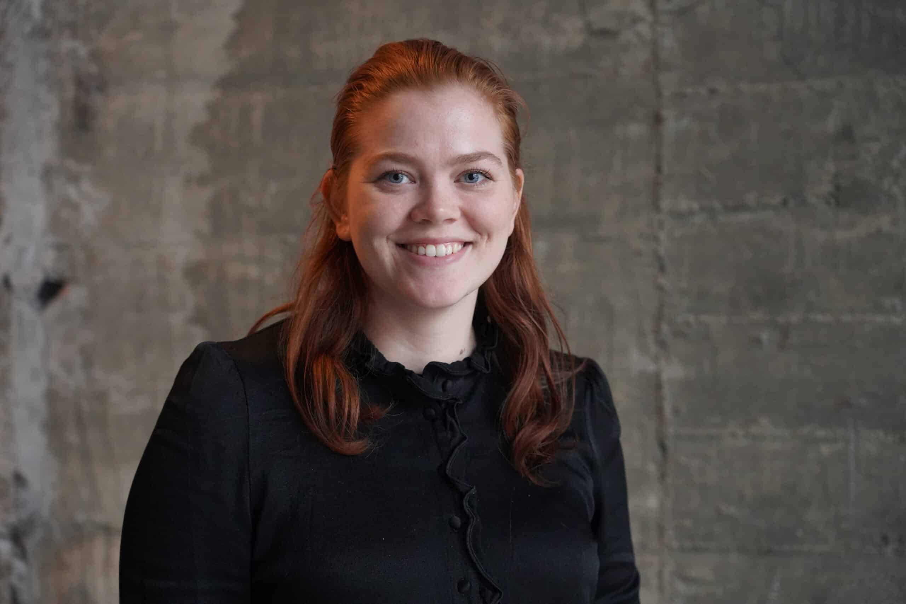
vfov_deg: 17.9
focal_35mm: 76
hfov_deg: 26.6
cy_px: 302
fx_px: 1913
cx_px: 453
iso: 8000
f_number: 4
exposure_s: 1/160
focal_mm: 76
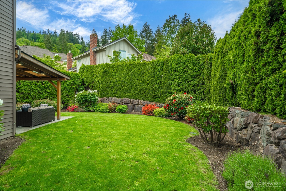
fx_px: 167
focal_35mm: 21
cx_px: 143
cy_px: 96
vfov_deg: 59.5
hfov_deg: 81.2
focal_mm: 21
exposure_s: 1/40
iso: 100
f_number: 8
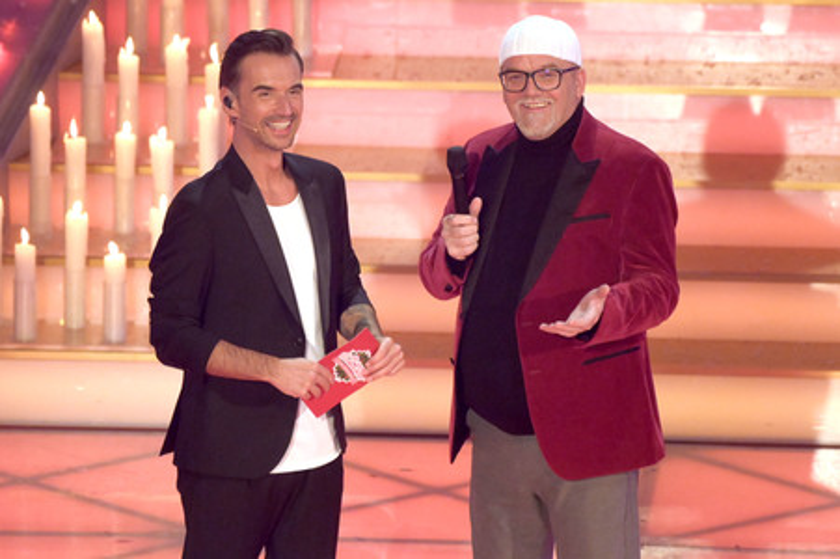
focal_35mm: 500
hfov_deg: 4.1
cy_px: 280
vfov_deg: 2.7
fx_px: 11658
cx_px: 420
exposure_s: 1/400
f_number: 5.6
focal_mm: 500
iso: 12800
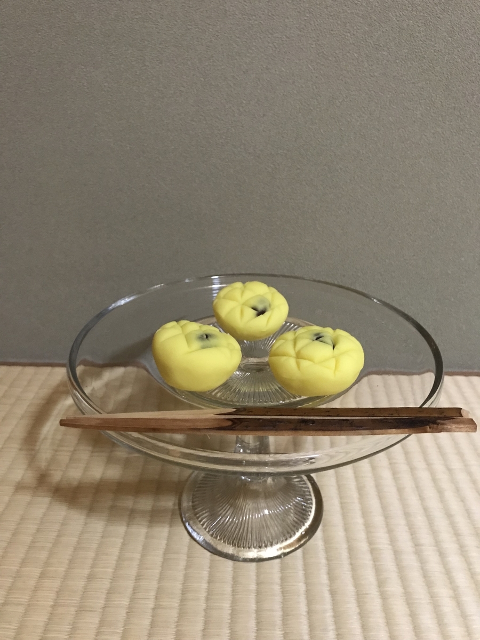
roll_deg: -0.4
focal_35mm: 28
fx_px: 518
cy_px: 320
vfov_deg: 63.4
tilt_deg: -24.8
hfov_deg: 49.7
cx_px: 240
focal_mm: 3.99
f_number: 1.8
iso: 100
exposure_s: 1/7
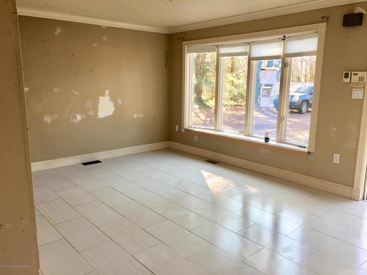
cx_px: 184
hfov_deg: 61.7
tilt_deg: -10.6
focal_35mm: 29
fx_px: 307
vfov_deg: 48.2
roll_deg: -0.4
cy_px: 138
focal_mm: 4.15
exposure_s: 1/60
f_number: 2.2
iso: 25
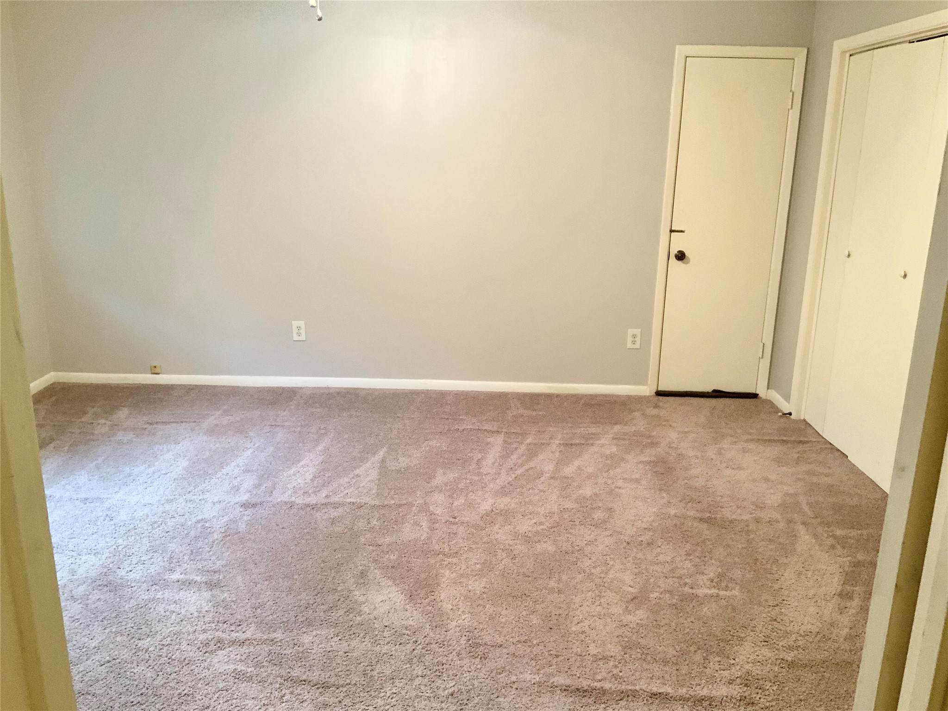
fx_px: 794
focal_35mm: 29
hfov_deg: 61.7
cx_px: 474
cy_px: 356
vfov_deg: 48.2
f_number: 1.8
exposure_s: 1/40
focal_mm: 3
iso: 200
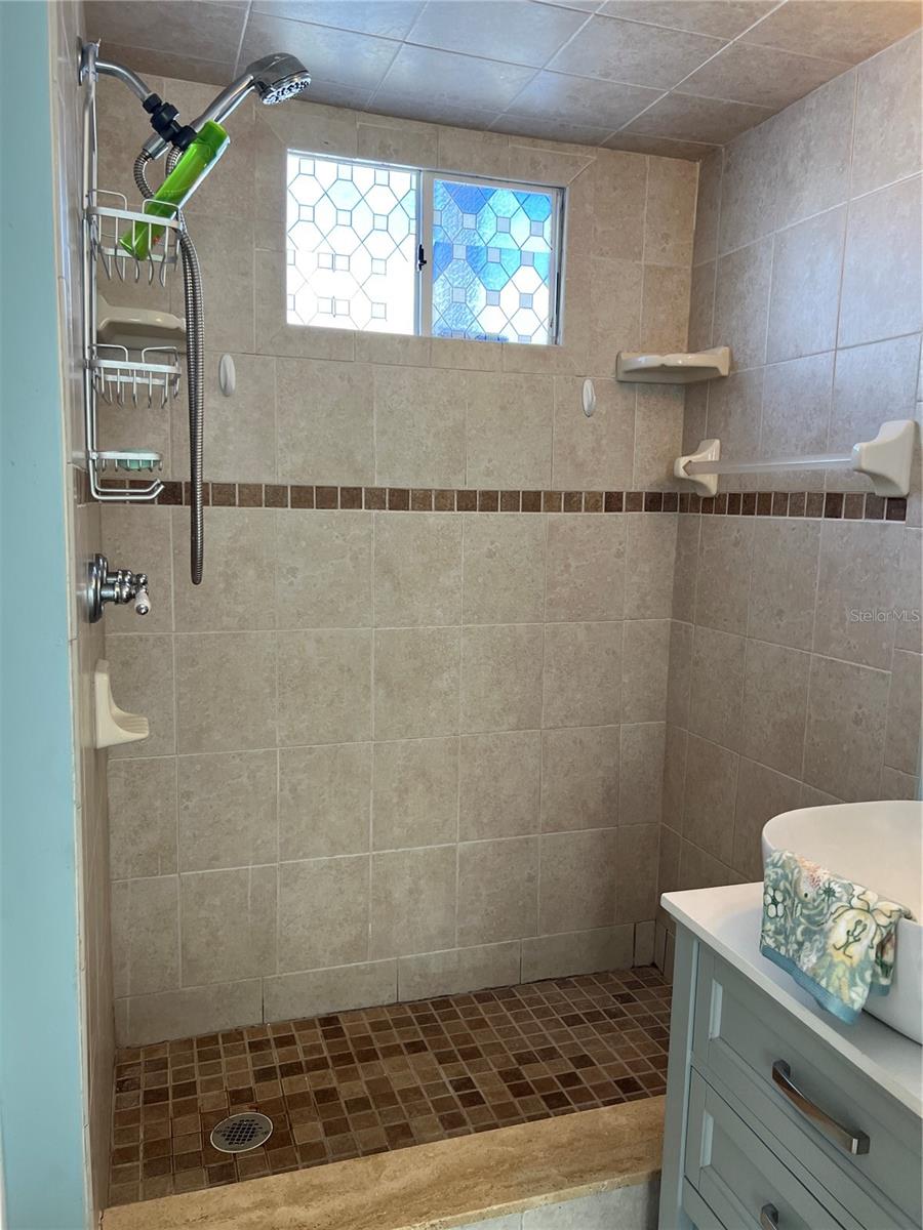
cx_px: 462
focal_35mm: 26
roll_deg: -0.5
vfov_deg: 67.3
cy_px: 615
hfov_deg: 53.1
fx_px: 924
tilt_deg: -5.1
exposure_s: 1/120
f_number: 1.5
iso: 80
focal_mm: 5.7
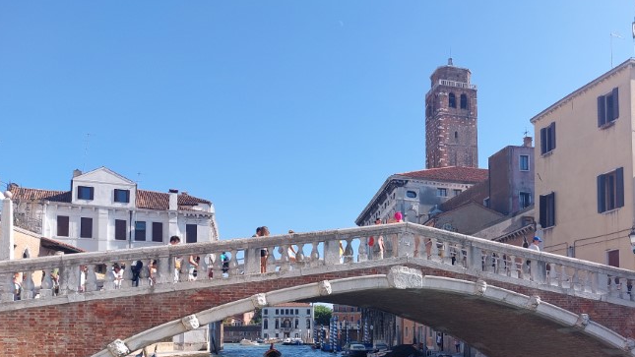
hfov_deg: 54.3
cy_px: 305
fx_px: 606
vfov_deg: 31.6
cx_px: 415
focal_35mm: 36
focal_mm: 5.23
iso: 25
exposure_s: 1/762
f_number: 1.8
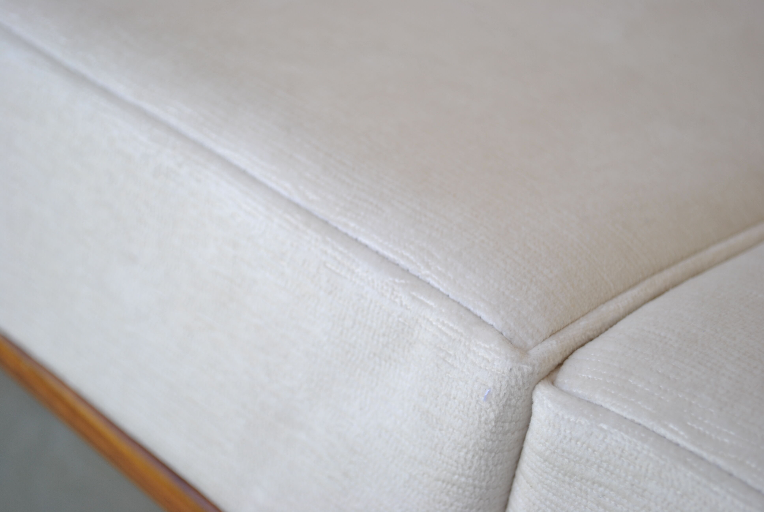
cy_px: 256
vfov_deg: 20.7
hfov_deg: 30.5
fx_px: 1402
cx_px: 382
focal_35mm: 66
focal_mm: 44
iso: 100
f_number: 5.6
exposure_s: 1/50
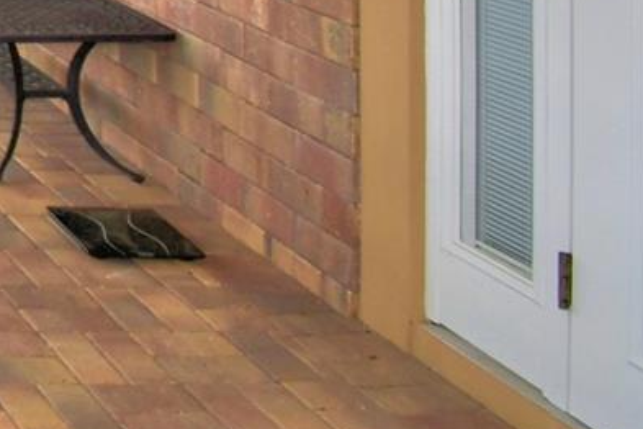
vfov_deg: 17.7
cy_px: -355
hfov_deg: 20.3
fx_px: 1089
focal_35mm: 61
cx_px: -579
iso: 100
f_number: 5
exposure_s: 1/250
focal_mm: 10
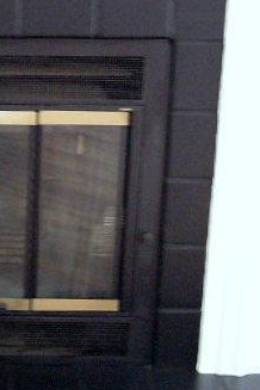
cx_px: -69
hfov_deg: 11.0
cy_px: 213
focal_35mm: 122
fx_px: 1322
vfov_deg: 16.8
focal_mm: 10
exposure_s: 1/8
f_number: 3.7
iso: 400
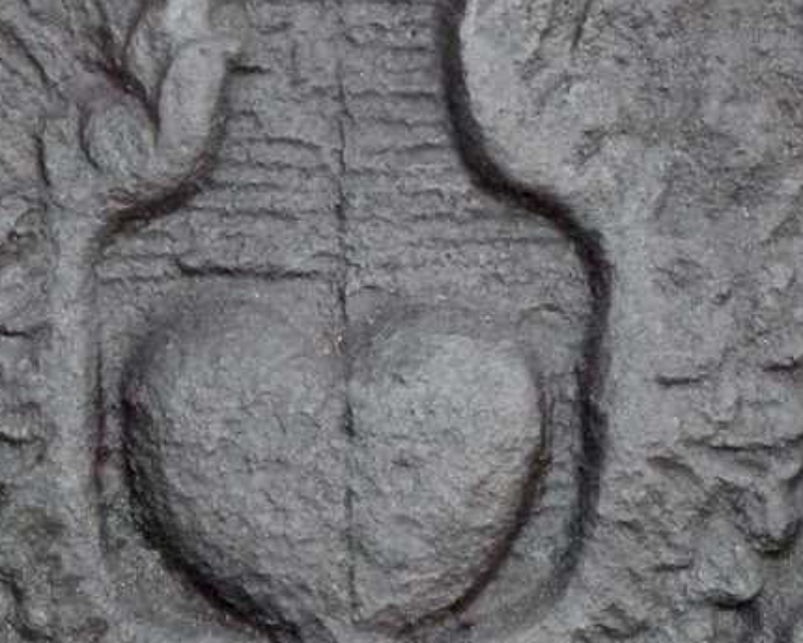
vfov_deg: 3.1
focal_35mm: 496
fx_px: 11788
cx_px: 360
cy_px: 271
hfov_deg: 3.9
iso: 400
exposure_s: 1/30
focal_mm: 32.6
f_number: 5.4
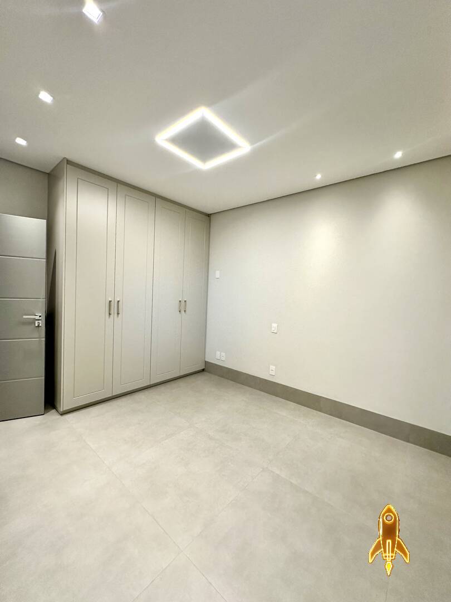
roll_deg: -3.0
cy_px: 301
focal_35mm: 14
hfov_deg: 85.7
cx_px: 226
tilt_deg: -0.6
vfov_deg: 102.1
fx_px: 243
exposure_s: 1/120
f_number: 2.2
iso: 200
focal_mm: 2.22
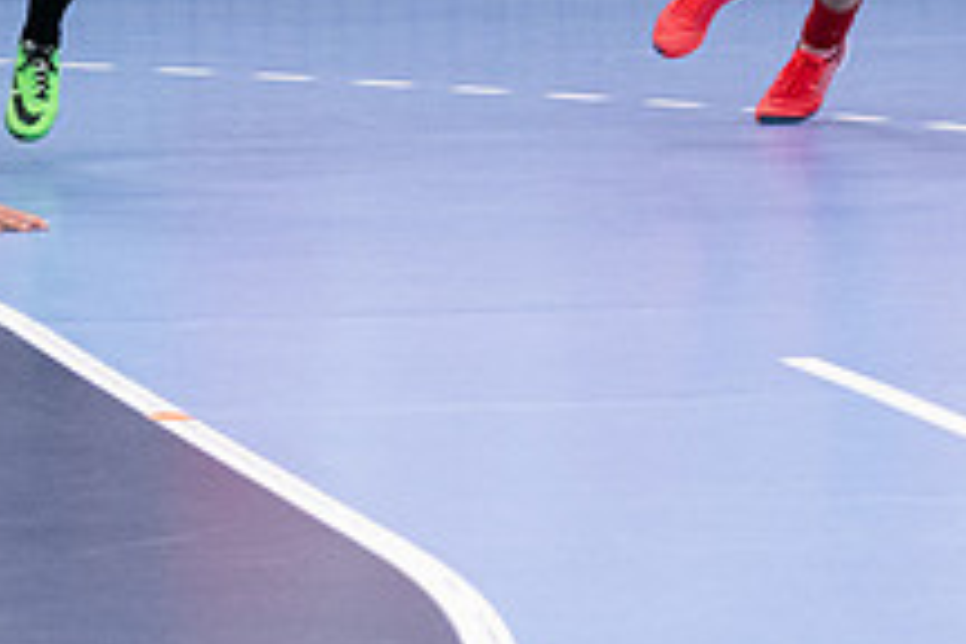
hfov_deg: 6.9
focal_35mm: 296
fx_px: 7942
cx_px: 170
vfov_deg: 4.6
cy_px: -110
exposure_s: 1/640
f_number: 3.2
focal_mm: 70
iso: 4500
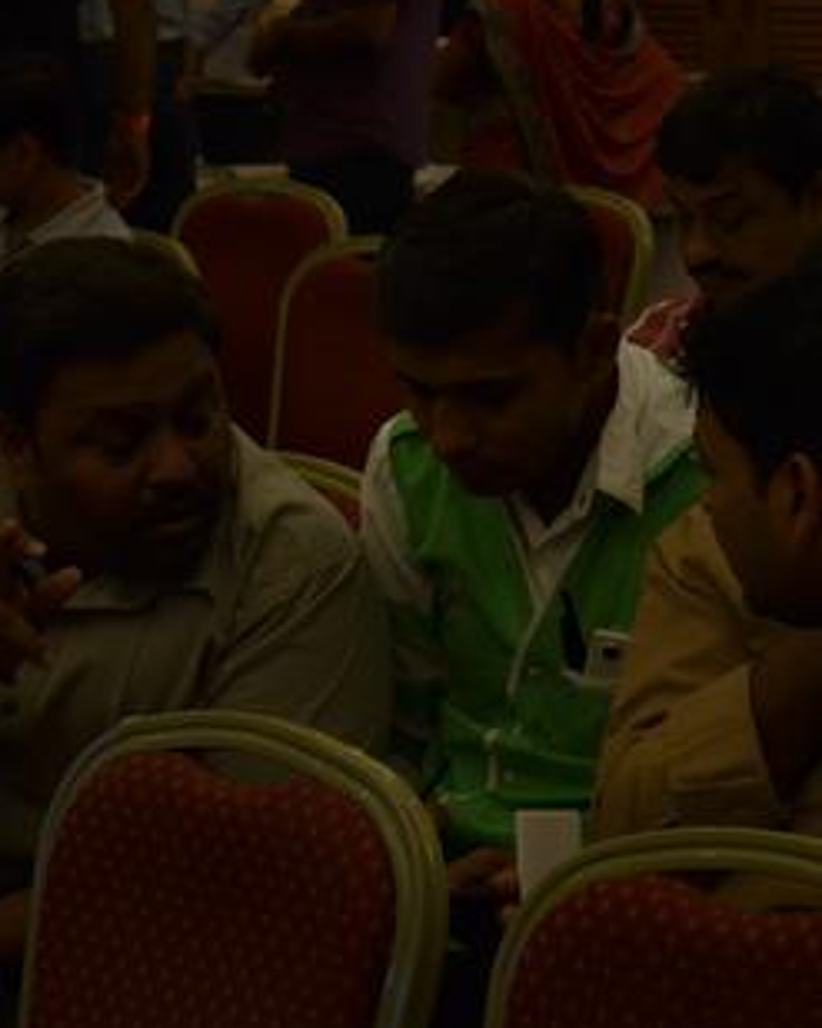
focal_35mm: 150
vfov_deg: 12.9
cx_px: 542
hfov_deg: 10.3
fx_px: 4561
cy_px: 457
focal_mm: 55
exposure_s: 1/125
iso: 800
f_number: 5.6
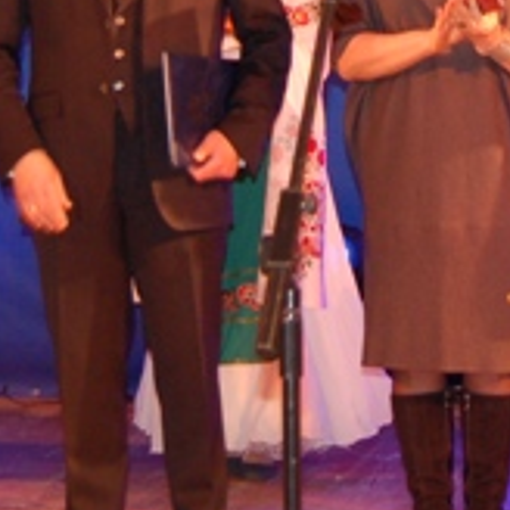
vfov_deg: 10.5
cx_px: 494
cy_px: -162
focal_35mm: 162
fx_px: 2700
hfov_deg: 10.7
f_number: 4.2
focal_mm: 26
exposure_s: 1/60
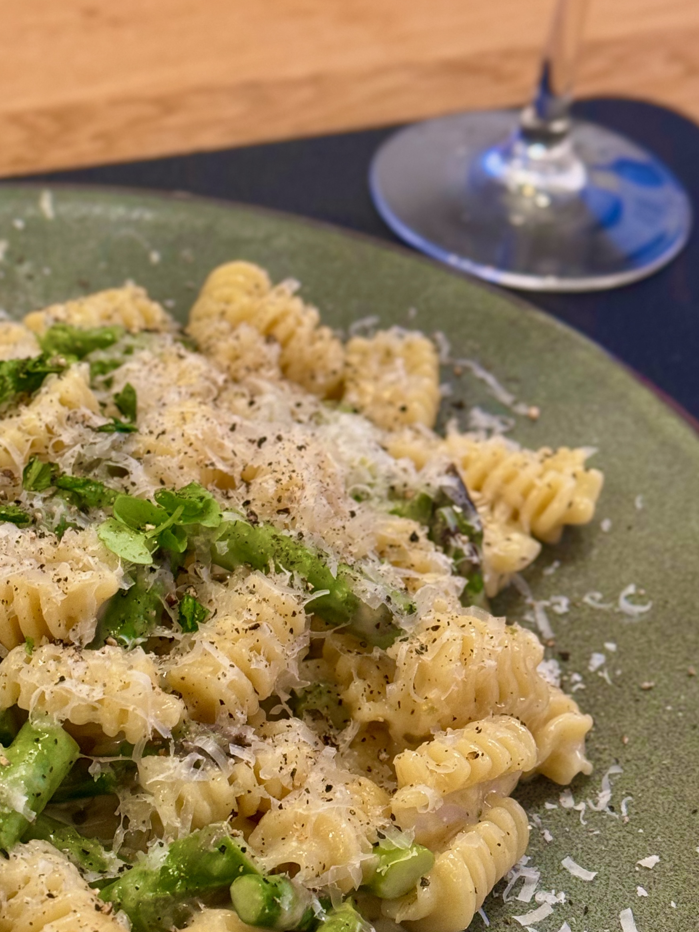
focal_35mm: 83
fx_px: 2235
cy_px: 544
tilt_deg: -41.6
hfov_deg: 17.7
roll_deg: -6.4
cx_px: 171
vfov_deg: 23.5
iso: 250
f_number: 1.78
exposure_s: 1/50
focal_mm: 6.76
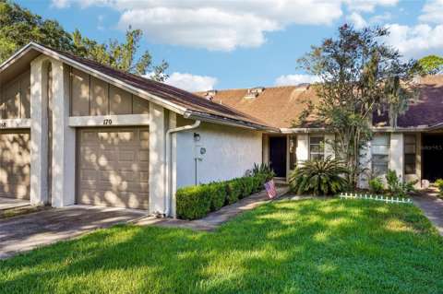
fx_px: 344
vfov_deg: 46.3
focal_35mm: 28
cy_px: 147
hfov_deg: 65.5
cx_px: 222
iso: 250
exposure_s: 1/30
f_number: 20
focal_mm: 28
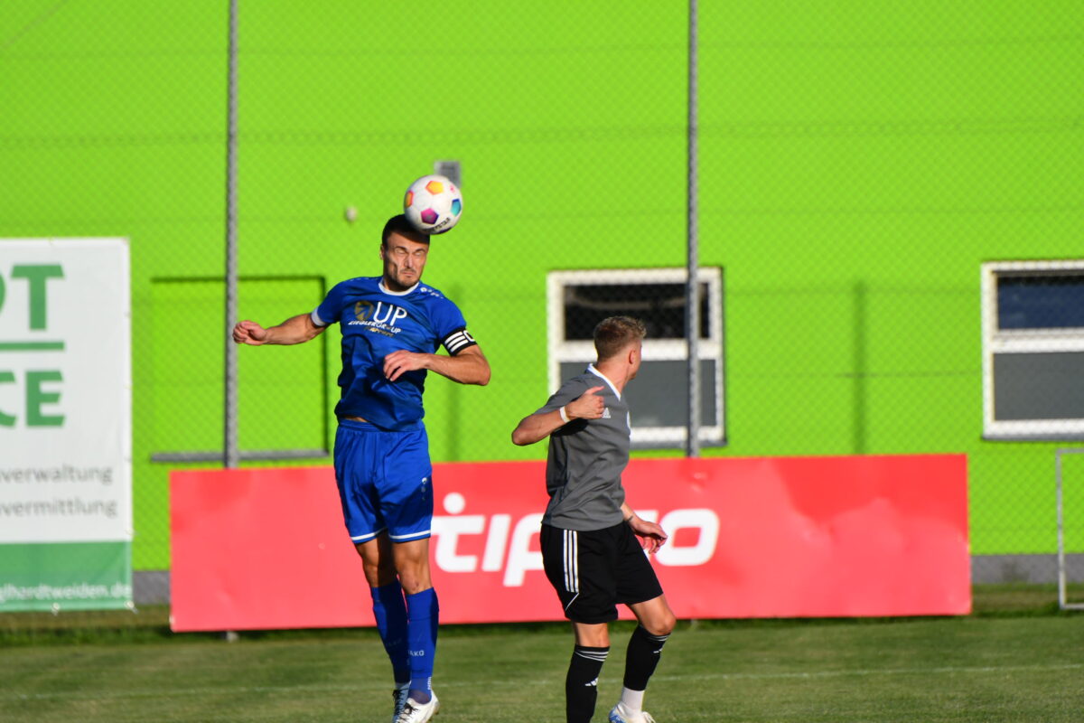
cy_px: 362
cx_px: 542
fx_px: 18065
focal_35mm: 600
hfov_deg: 3.4
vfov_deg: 2.3
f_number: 6.3
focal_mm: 400
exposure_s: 1/1600
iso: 400
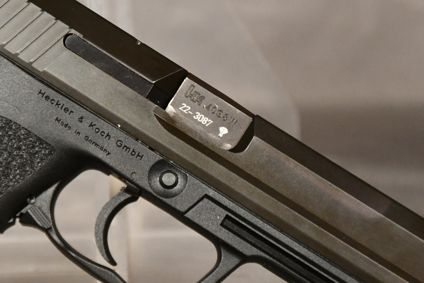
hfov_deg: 7.9
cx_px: 87
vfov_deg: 5.3
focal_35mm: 260
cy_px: 175
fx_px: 3062
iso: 3200
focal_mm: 90
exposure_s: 1/160
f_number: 5.6
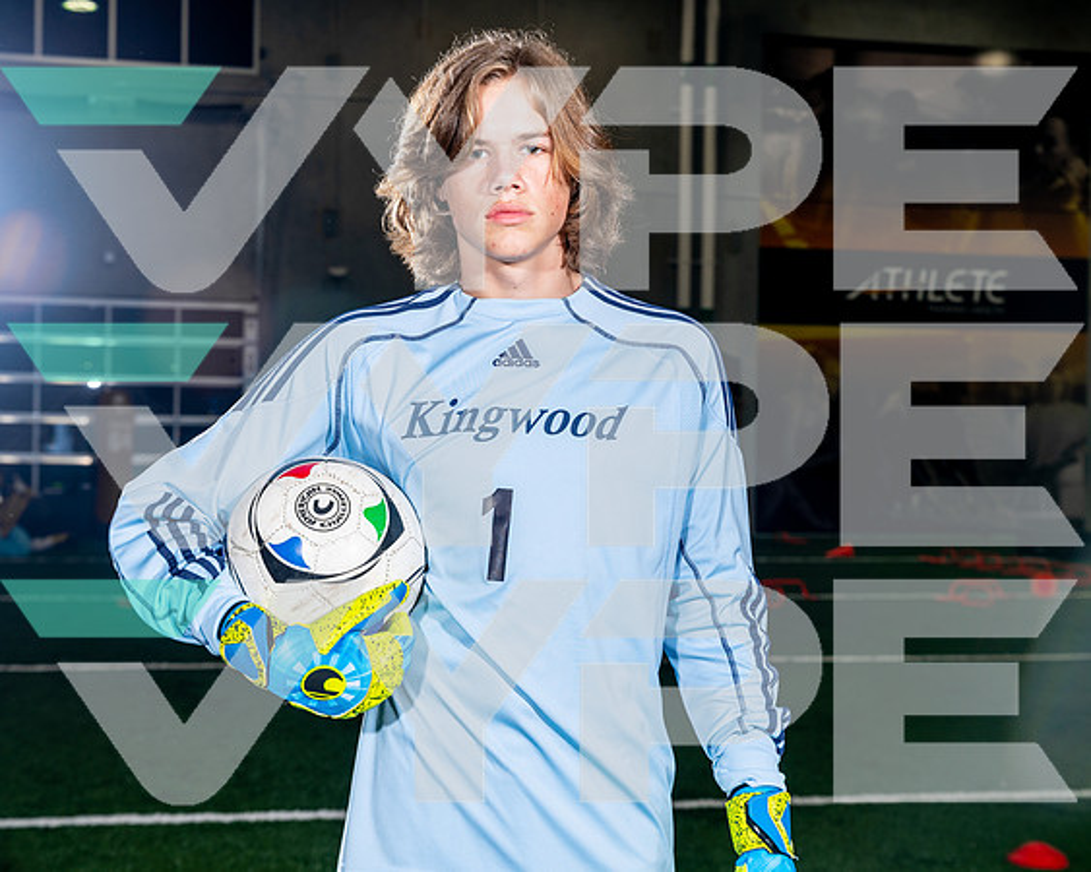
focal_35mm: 60
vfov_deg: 25.5
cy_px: 436
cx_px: 486
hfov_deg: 31.6
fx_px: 1927
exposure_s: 1/125
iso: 100
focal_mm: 53
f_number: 5.6
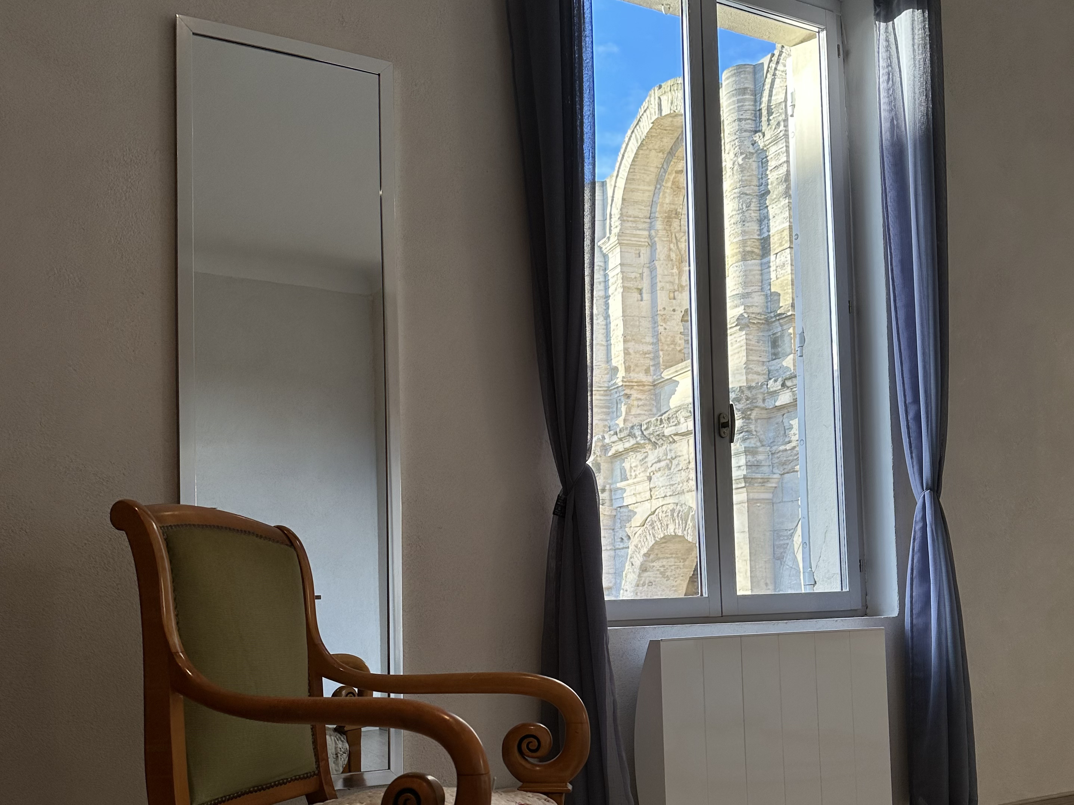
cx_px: 537
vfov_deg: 56.8
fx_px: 745
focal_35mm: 24
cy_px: 402
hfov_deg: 71.6
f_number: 1.78
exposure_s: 1/419
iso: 80
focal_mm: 6.86
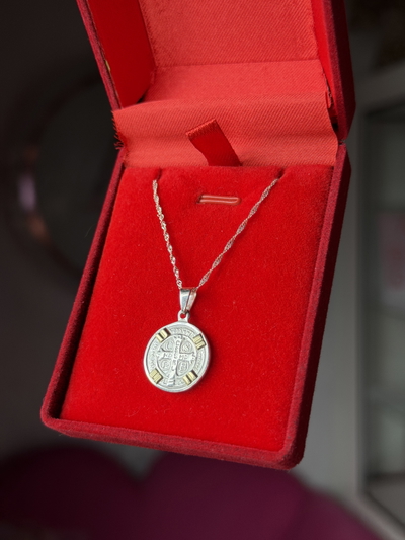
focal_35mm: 48
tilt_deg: -3.9
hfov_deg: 30.3
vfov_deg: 39.6
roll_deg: -0.1
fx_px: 748
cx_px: 202
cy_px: 270
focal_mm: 6.76
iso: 64
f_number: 1.78
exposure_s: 1/310
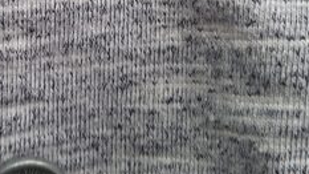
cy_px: -139
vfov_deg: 12.8
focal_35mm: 86
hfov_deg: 24.2
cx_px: 42
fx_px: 705
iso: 50
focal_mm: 5.54
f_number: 1.8
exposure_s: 1/40
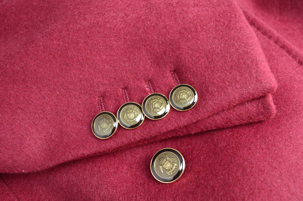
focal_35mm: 40
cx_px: 152
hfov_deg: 48.0
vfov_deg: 33.0
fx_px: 341
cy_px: 100
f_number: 6.3
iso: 560
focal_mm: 27
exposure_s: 1/15
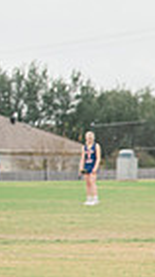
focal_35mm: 375
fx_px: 2748
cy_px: 290
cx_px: 676
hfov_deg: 3.1
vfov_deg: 5.7
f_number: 2.8
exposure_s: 1/1250
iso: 280
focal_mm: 70
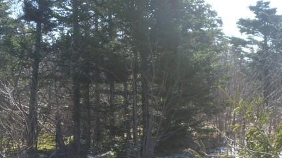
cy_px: 124
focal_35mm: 56
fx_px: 419
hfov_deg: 37.2
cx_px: 157
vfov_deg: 21.2
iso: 100
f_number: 3.5
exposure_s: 1/250
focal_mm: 6.3
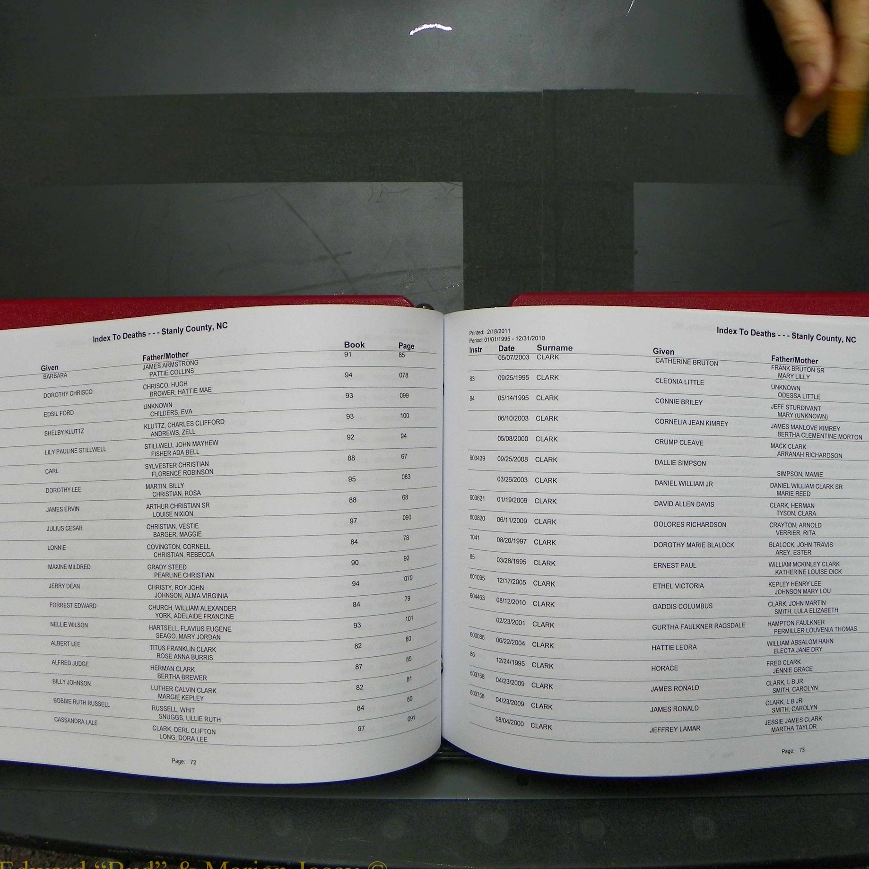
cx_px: 465
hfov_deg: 47.2
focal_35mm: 35
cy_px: 434
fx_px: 994
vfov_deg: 47.2
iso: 100
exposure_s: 1/30
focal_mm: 4.6
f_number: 2.8
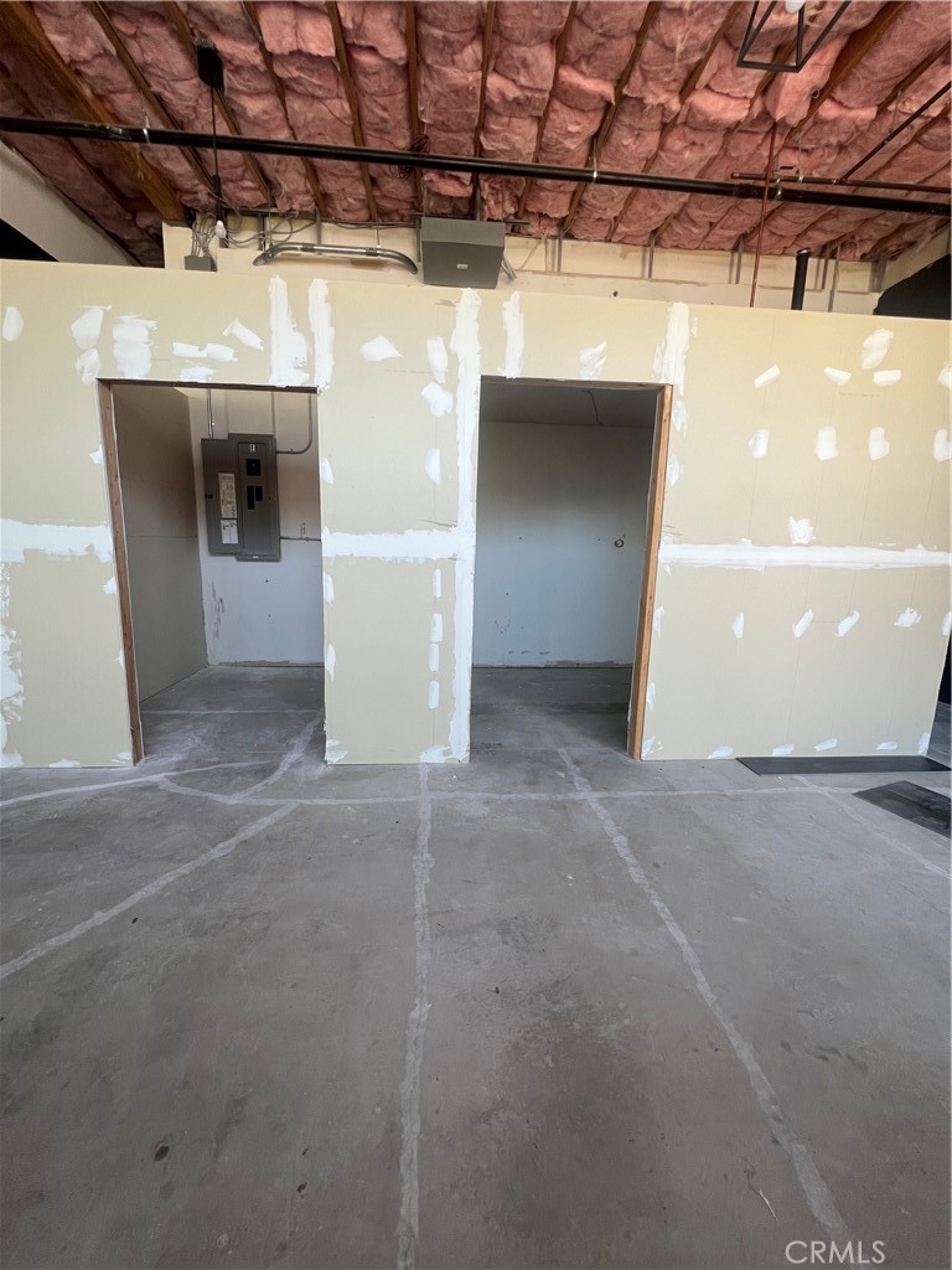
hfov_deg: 89.9
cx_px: 476
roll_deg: -0.1
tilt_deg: -8.6
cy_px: 635
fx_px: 477
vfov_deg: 106.2
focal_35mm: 13
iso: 80
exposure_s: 1/99
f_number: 1.8
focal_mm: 1.57
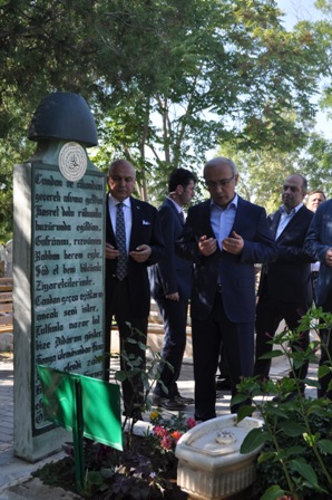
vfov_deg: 49.6
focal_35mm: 39
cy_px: 250
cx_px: 166
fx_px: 540
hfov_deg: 34.2
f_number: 6.3
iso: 200
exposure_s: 1/160
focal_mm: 26
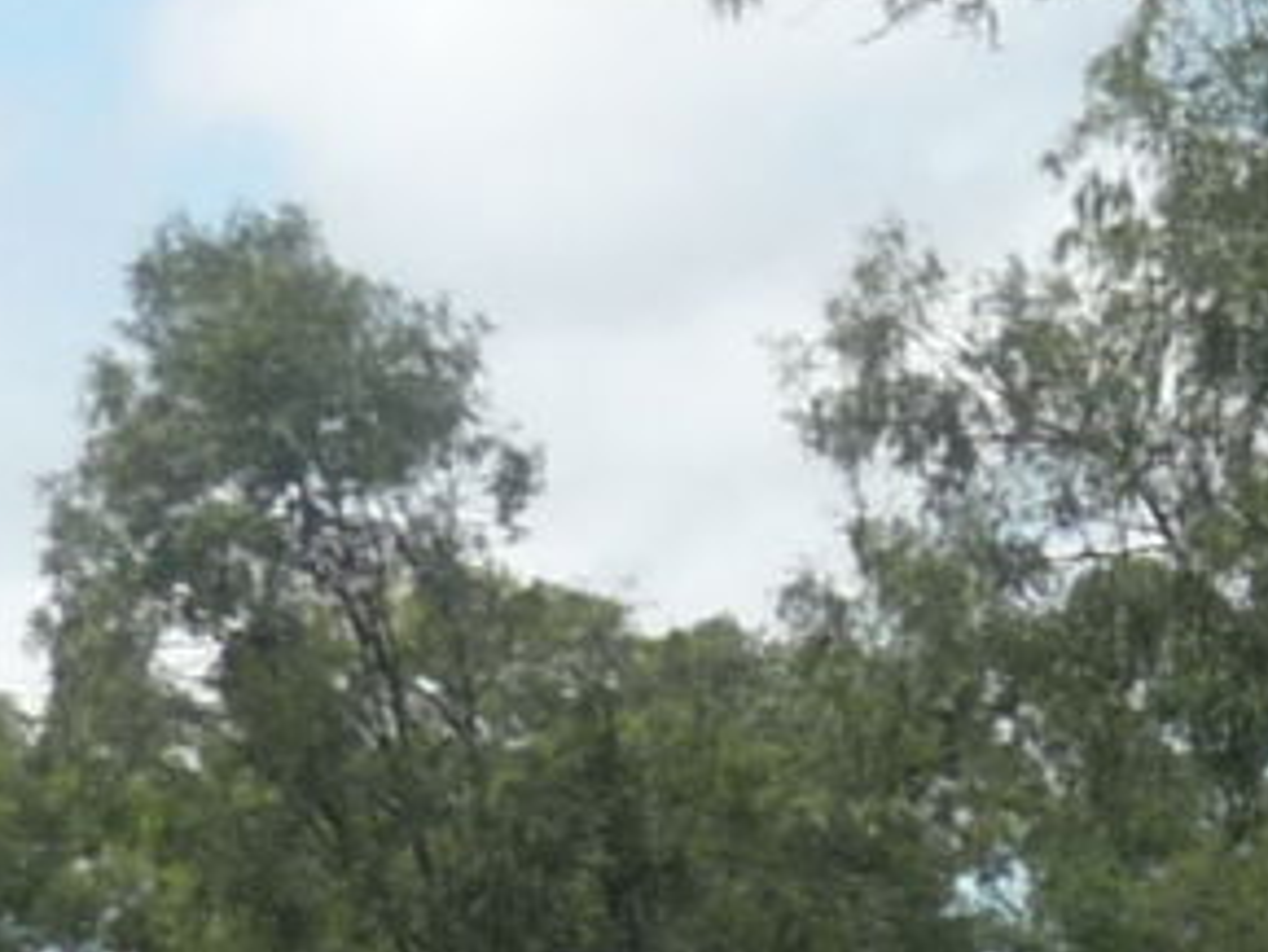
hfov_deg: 7.2
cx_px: 1887
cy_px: 430
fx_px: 9968
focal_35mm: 272
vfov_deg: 5.5
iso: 100
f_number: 8
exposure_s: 1/160
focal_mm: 5.5
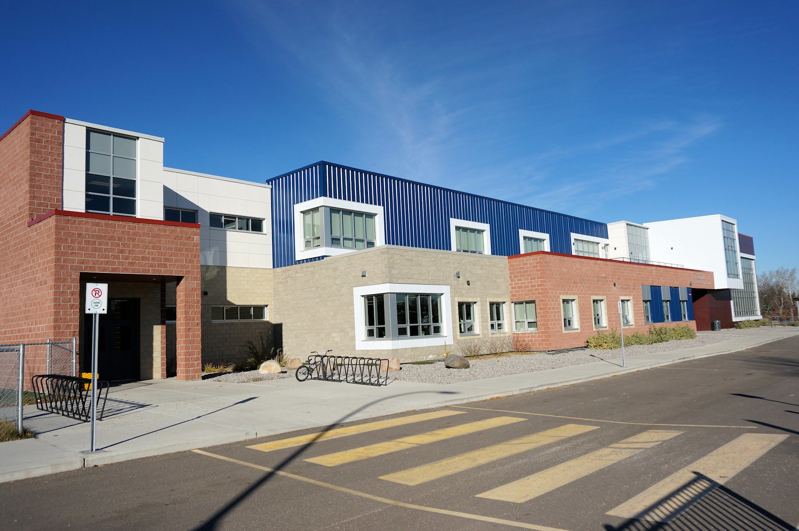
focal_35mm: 27
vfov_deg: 47.8
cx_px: 400
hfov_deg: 67.4
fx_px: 599
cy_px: 266
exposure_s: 1/4000
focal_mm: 18
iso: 200
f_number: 4.5
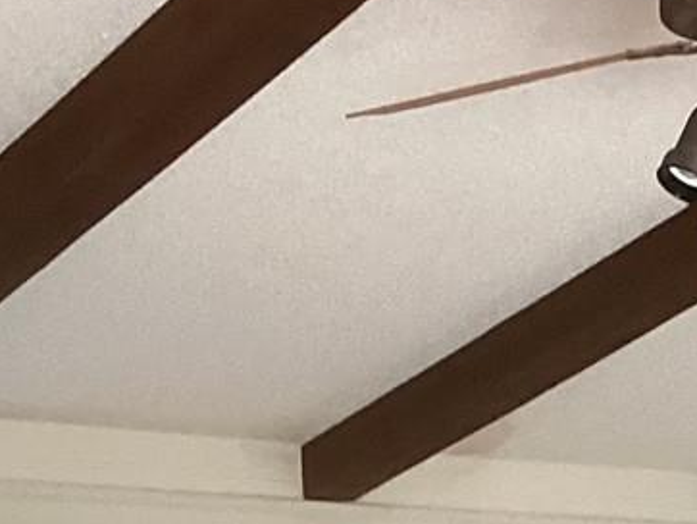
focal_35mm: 137
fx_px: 2760
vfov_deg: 10.1
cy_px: 1035
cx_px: 551
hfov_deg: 14.3
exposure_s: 1/60
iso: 160
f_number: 2.4
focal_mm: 3.3
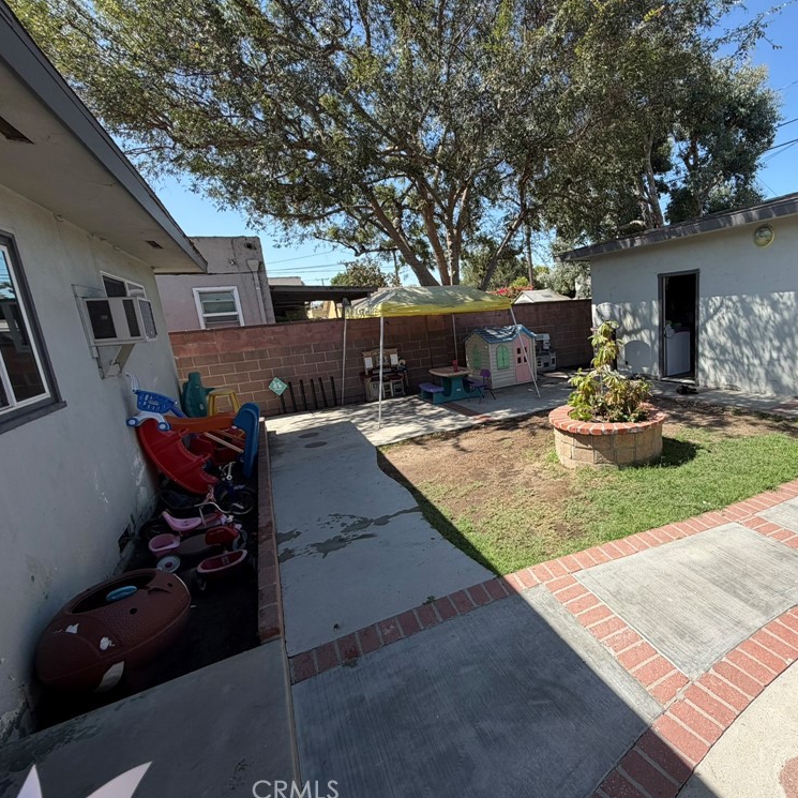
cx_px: 516
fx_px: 443
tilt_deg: -11.3
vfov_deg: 84.0
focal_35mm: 17
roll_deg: +4.8
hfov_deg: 81.8
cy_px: 394
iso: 40
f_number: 2.2
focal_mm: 2.22
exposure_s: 1/770
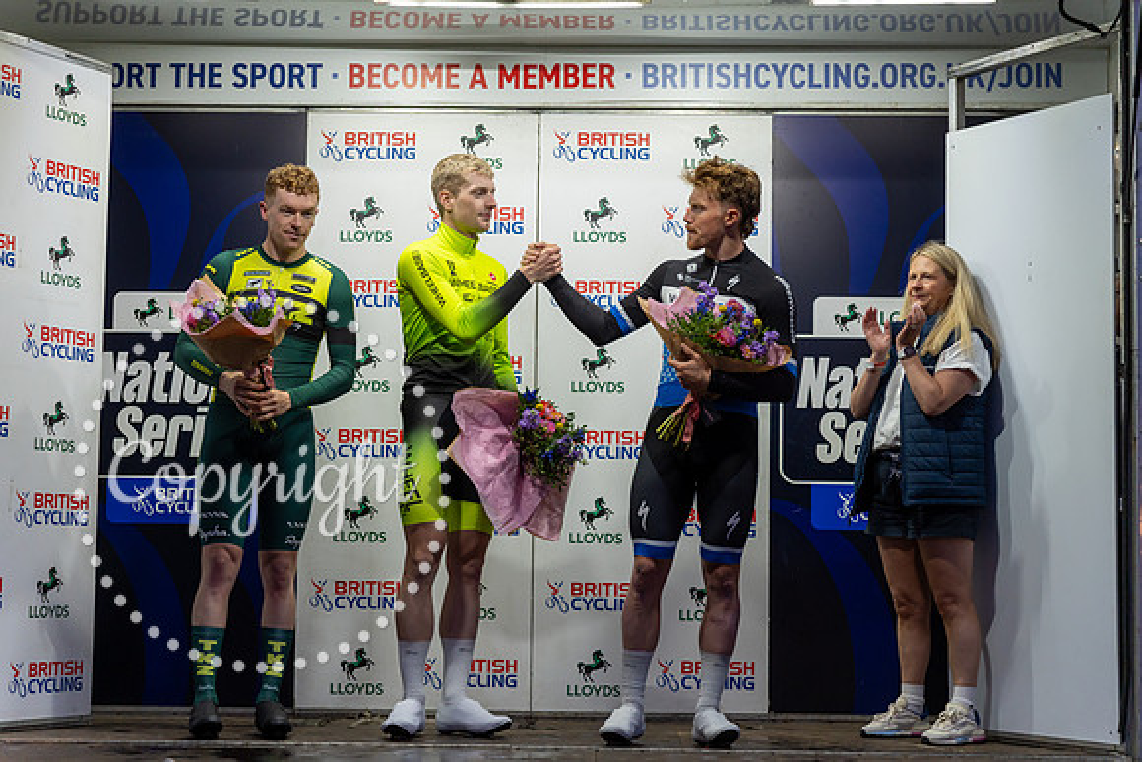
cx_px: 571
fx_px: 2221
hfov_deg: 28.8
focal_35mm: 70
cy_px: 381
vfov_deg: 19.5
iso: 1250
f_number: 2.8
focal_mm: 70
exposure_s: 1/400
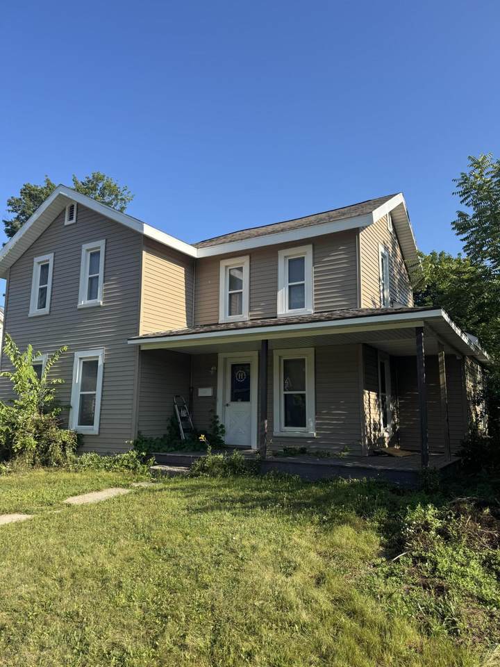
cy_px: 334
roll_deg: -0.3
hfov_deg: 56.8
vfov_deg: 71.6
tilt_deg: +9.0
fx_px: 462
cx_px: 250
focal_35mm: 24
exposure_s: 1/2041
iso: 80
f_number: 1.78
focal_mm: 6.76
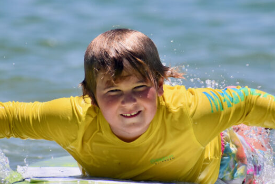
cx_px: 124
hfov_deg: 2.2
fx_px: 7241
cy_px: 70
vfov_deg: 1.5
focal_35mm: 948
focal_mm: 300
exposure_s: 1/2000
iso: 360
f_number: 6.3
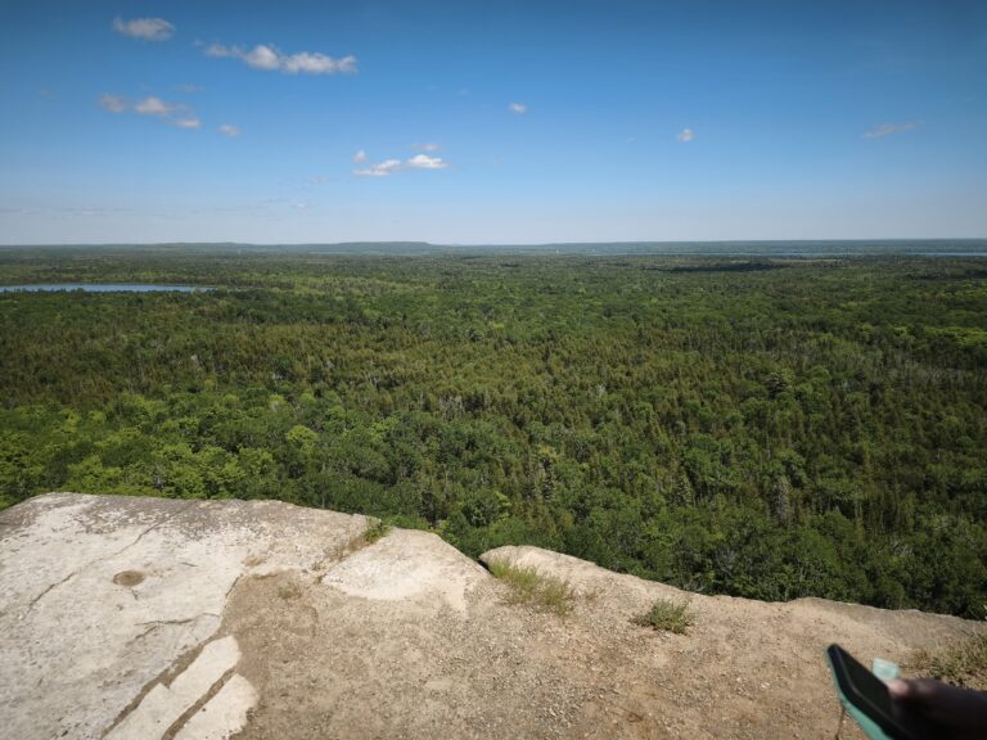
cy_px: 370
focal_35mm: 23
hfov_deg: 73.9
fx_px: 656
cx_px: 494
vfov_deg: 58.9
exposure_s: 1/2392
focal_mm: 6.45
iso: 50
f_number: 1.62
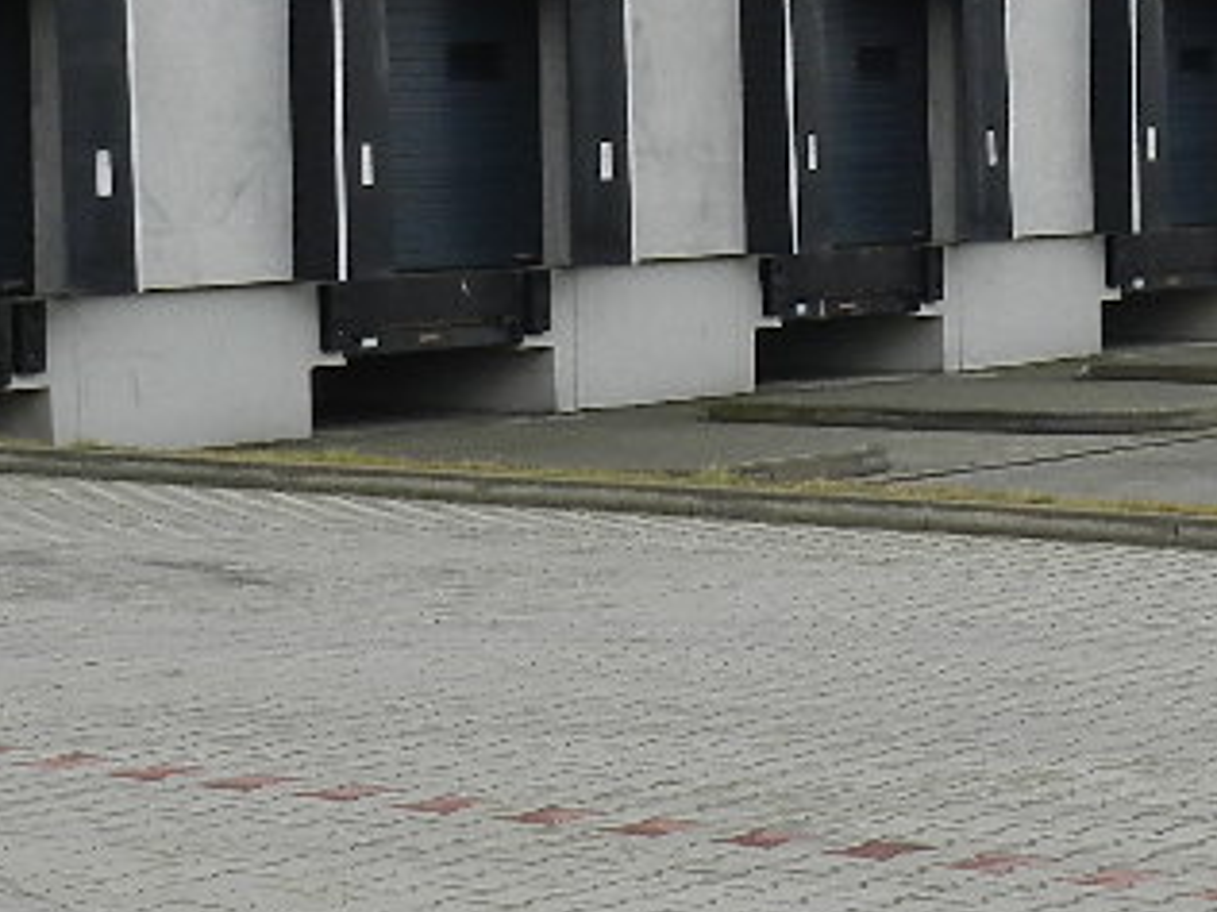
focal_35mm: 123
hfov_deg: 15.9
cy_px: 131
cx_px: 1036
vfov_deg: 12.0
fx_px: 4324
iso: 160
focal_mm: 6.7
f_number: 4
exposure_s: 1/320
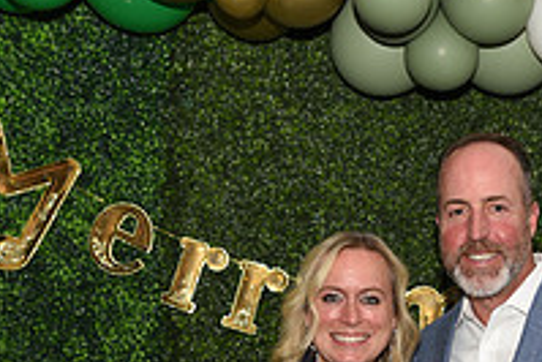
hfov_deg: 19.9
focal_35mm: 102
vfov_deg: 12.9
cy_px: 486
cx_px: 376
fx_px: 1537
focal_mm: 35
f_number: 4
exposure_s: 1/60
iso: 100
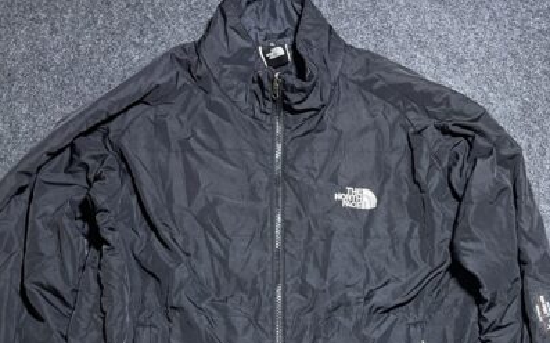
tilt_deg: -54.8
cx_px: 274
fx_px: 555
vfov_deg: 32.9
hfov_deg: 52.8
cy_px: 298
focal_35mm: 37
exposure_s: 1/50
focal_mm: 4.2
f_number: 1.6
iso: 100
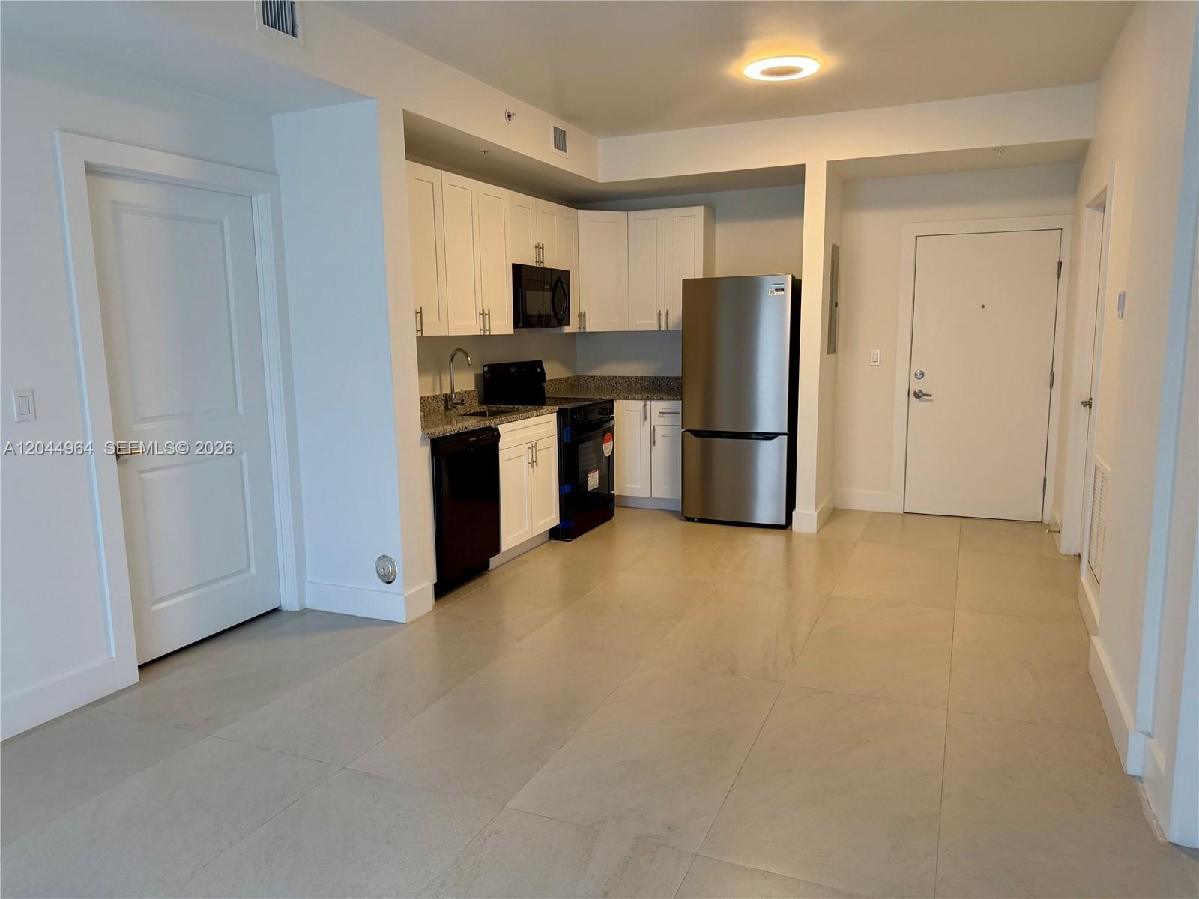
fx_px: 831
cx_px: 600
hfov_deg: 71.6
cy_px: 450
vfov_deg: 56.8
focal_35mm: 24
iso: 200
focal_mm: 6.76
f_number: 1.78
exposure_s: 1/95
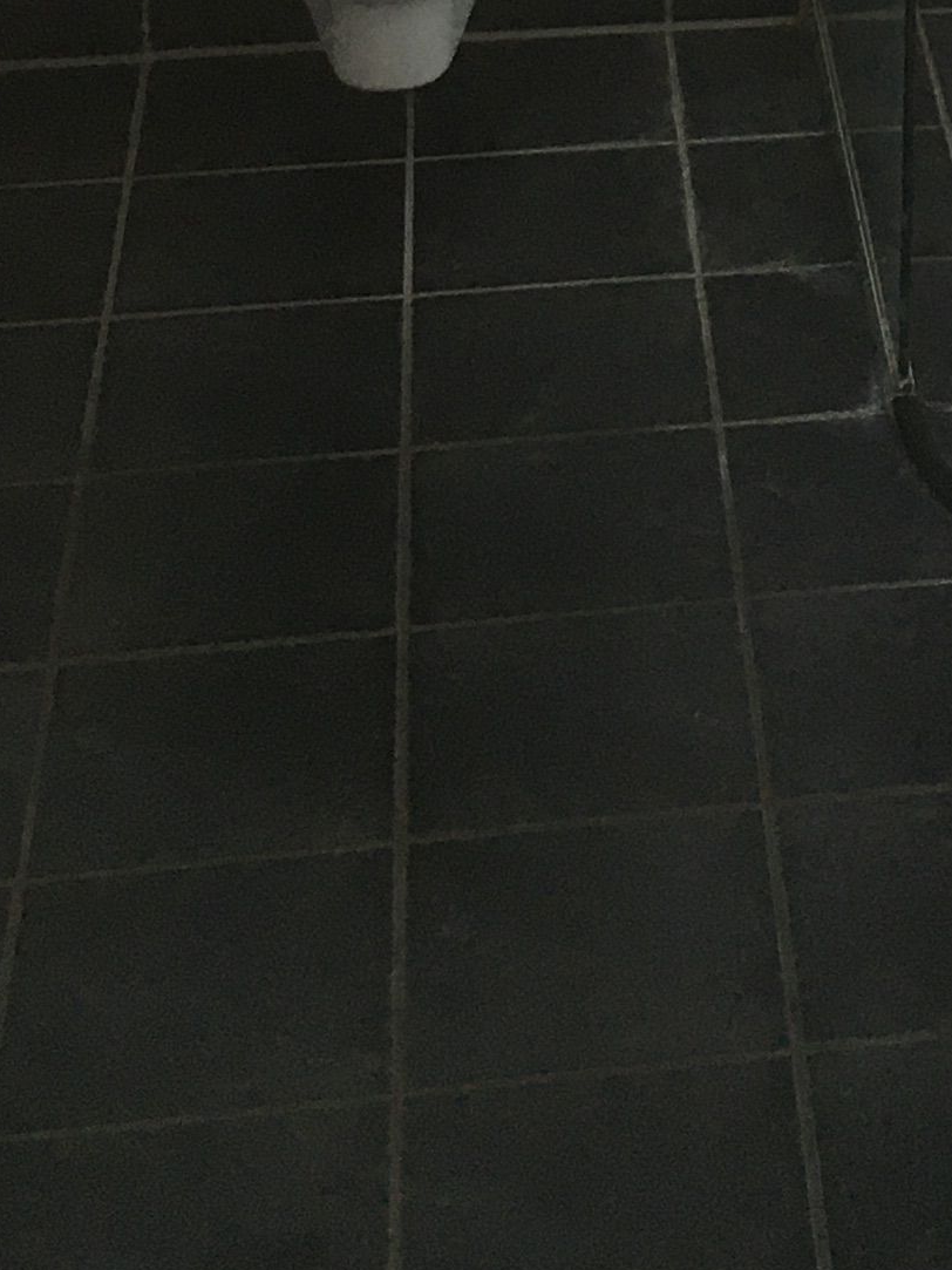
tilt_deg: -10.6
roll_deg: -1.4
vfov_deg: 15.7
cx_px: 1242
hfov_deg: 13.2
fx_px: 3961
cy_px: -994
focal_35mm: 108
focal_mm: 4.15
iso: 40
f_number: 2.2
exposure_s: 1/33
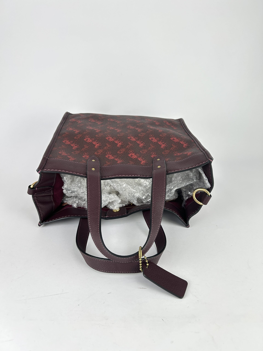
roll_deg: -0.4
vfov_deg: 67.3
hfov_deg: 53.1
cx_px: 132
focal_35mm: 26
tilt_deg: -20.2
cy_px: 176
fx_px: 263
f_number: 1.5
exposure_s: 1/109
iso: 32
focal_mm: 5.7
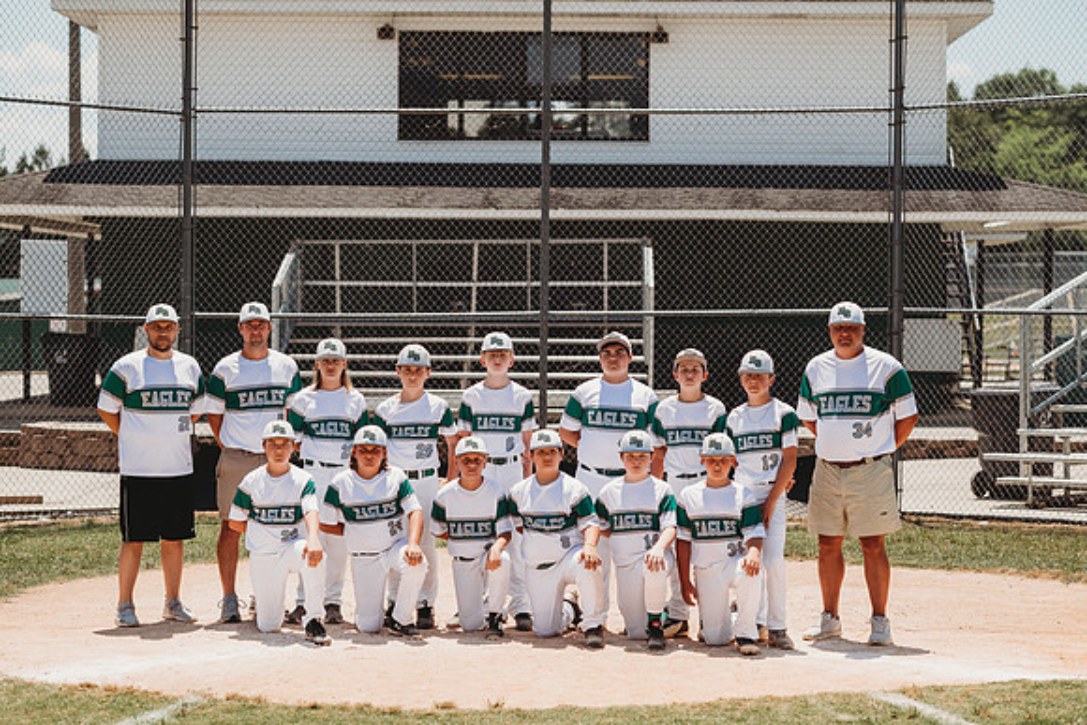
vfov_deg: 16.1
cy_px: 362
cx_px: 544
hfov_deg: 23.9
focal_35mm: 85
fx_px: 2567
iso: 100
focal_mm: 85
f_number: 2.8
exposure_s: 1/2500
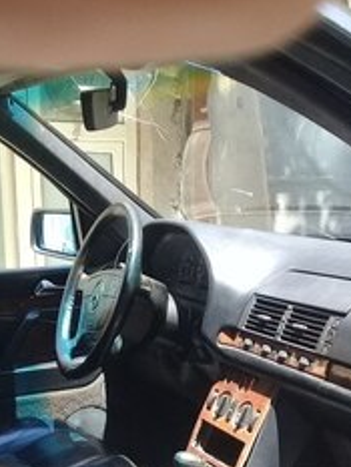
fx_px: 891
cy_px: 493
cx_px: 177
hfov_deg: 22.3
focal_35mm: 66
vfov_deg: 27.3
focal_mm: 3.3
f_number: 2.2
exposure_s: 1/120
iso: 80
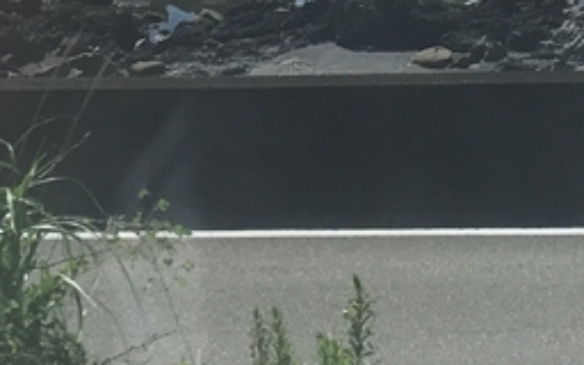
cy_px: -600
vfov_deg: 8.2
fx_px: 2292
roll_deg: +1.6
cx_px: 335
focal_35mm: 144
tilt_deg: -0.2
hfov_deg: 14.5
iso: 25
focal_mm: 4.15
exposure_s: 1/1399
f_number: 2.2
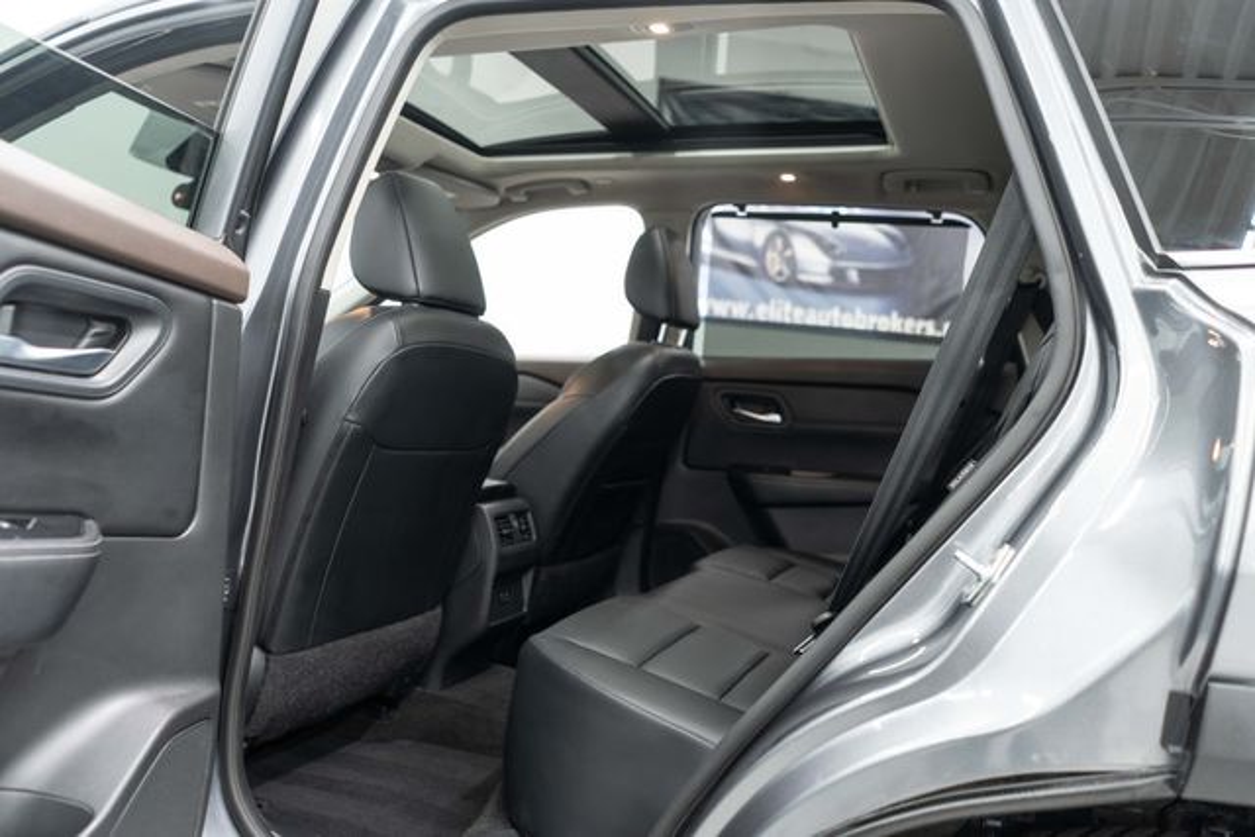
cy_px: 418
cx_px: 628
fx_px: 976
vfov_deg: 46.4
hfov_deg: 65.5
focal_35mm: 28
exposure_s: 1/40
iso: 1000
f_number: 3.2
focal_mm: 28
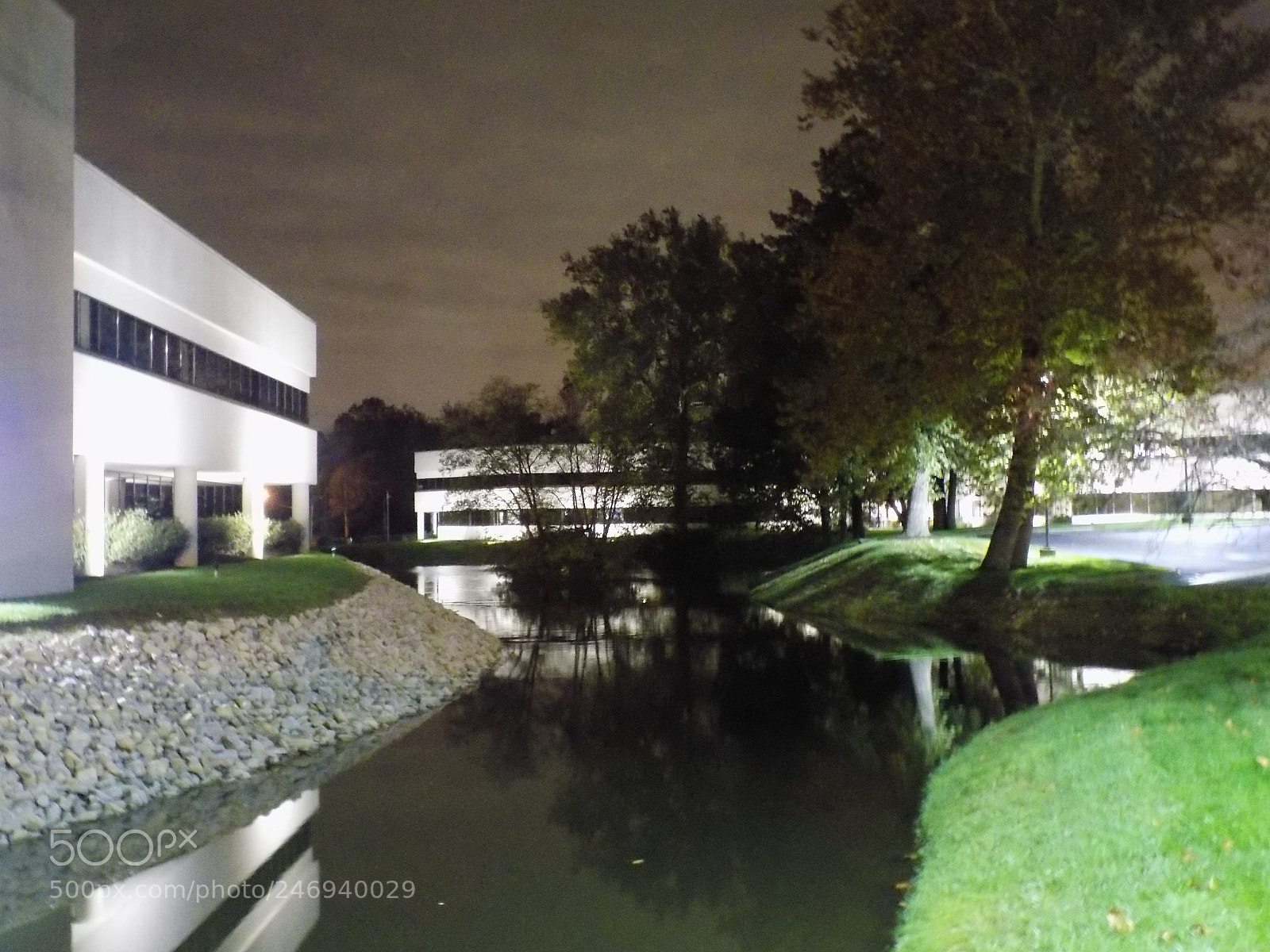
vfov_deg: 38.7
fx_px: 1357
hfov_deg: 50.1
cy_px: 476
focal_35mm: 37
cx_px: 635
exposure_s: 1
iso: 1250
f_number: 3.5
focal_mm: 6.6
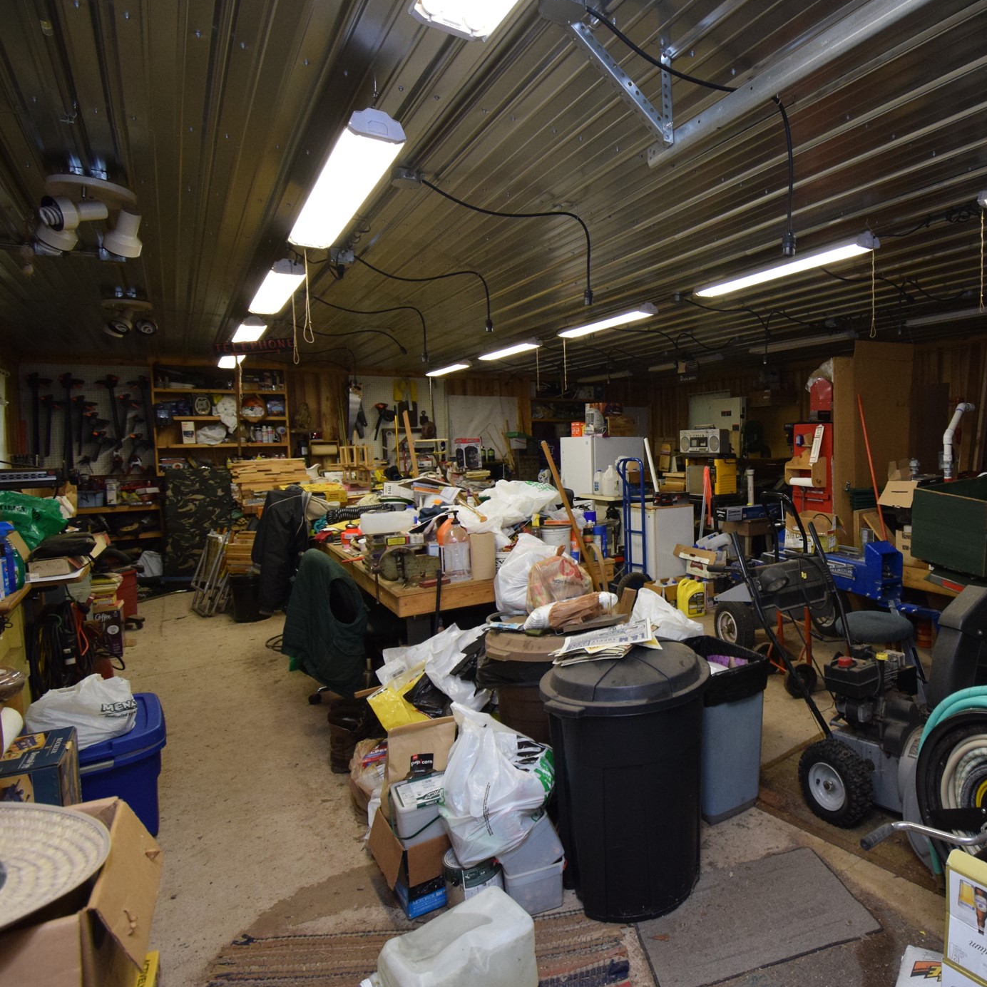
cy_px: 477
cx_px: 706
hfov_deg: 71.1
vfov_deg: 74.8
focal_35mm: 20
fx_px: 645
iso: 1400
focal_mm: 10
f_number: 4.5
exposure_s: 1/60
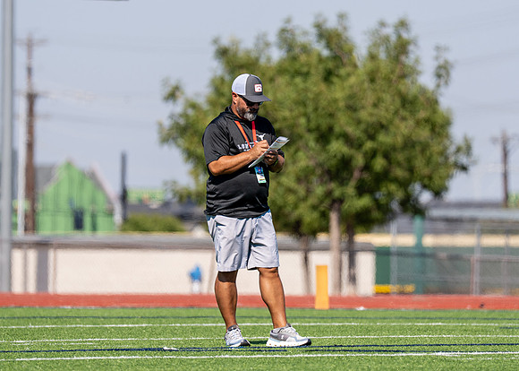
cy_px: 161
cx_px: 262
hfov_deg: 5.4
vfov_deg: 3.8
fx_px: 5521
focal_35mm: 375
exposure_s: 1/2000
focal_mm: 200
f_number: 2.8
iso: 100
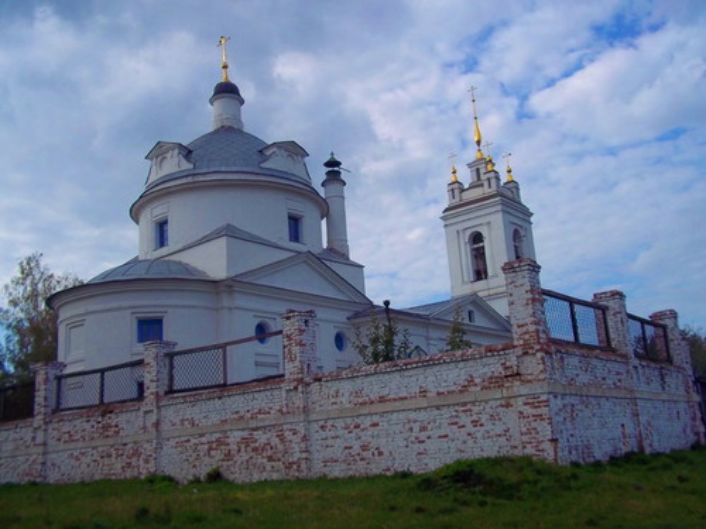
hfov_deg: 51.4
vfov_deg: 39.7
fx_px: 734
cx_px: 353
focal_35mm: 36
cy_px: 264
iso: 80
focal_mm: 6.5
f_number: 8
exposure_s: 1/320
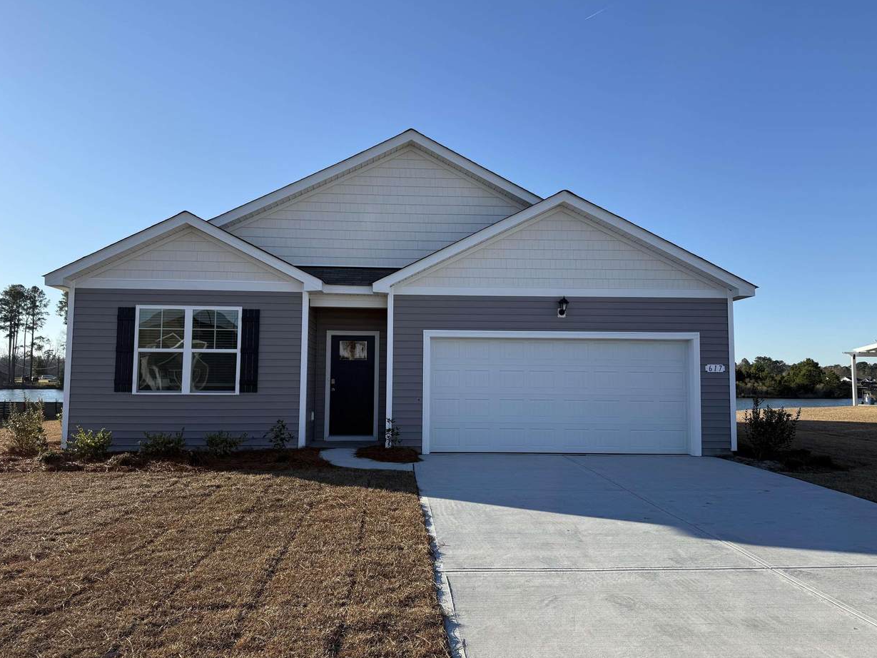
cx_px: 425
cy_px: 329
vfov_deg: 54.9
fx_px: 633
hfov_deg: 69.4
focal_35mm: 25
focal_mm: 6.76
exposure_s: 1/3425
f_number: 1.78
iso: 80
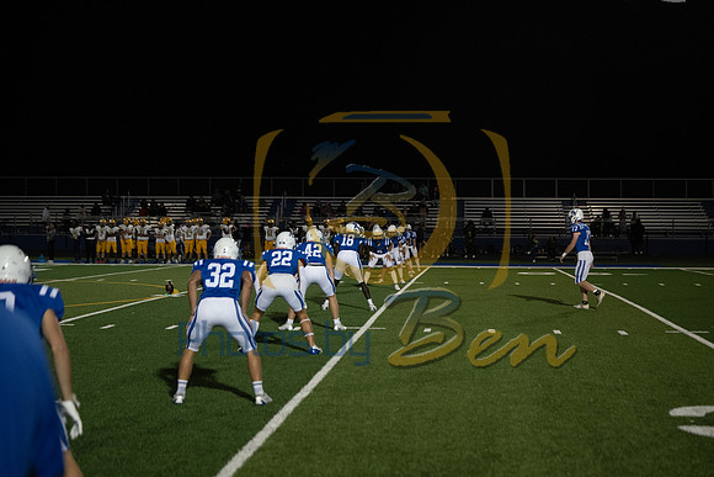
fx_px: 1389
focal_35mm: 70
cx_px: 357
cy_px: 238
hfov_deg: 28.8
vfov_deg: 19.5
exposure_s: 1/1250
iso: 3200
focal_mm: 70
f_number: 2.8
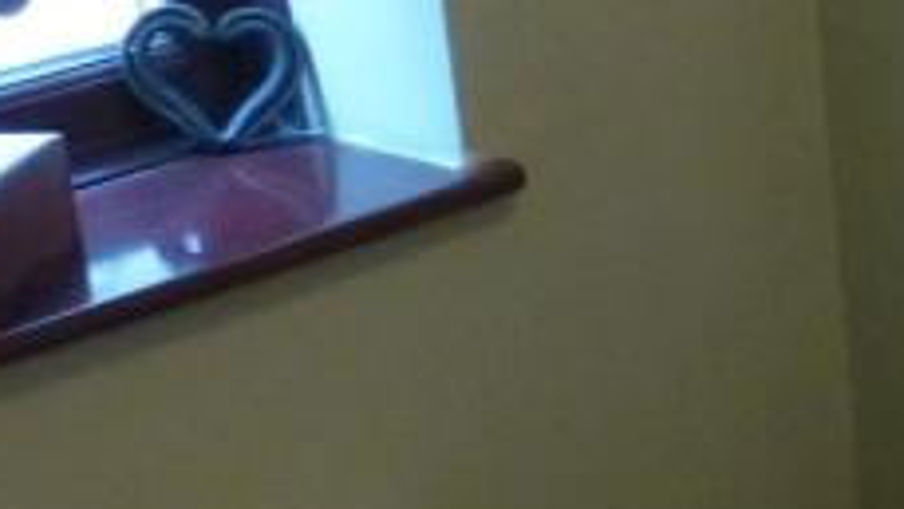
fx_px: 2806
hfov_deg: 15.7
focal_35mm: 117
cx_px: 1619
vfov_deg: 10.4
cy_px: 316
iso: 400
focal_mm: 4.3
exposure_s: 1/15
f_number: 3.3
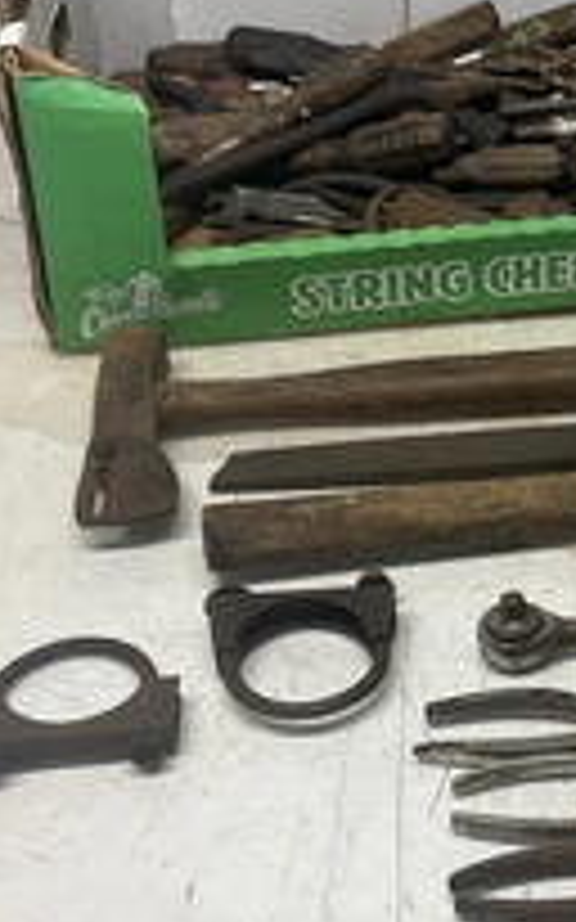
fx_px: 1508
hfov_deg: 20.8
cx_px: 598
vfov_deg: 34.0
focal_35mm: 60
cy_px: 427
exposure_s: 1/120
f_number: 1.8
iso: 40
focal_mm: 3
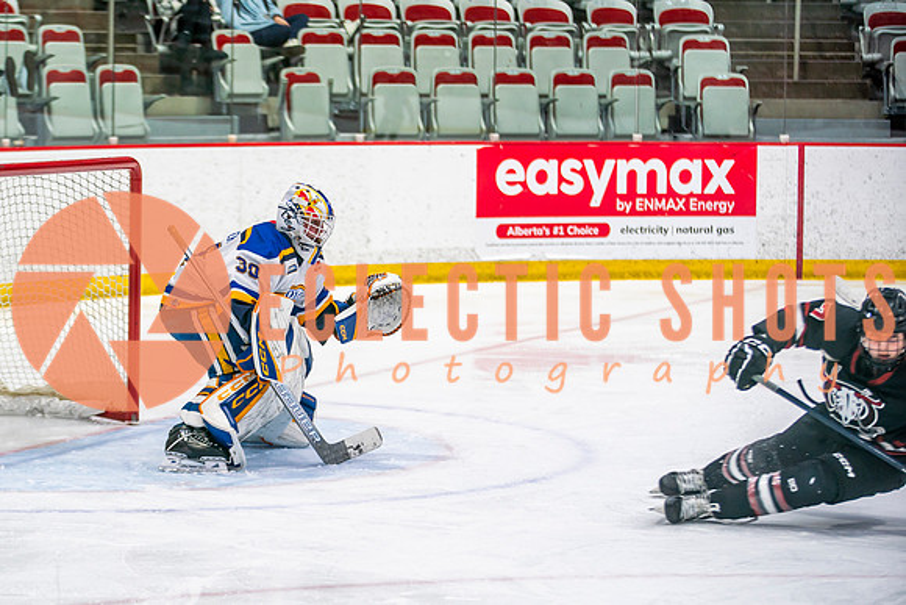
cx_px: 314
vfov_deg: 9.1
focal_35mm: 150
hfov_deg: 13.6
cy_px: 312
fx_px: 3785
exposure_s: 1/640
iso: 400
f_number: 2.8
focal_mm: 115
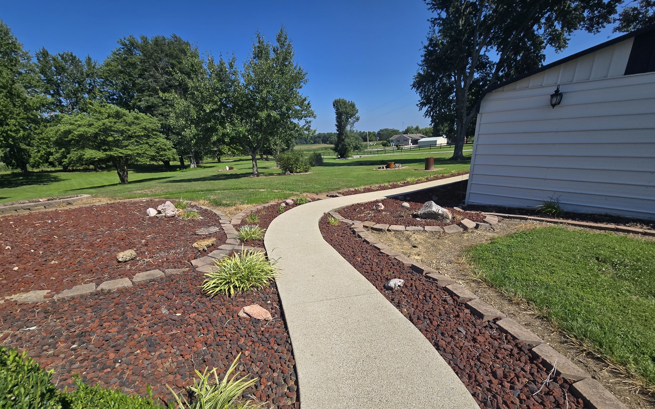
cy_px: 240
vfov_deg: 78.0
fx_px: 250
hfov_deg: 105.3
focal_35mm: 14
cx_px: 325
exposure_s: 1/2657
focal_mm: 2.2
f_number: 2.2
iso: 50
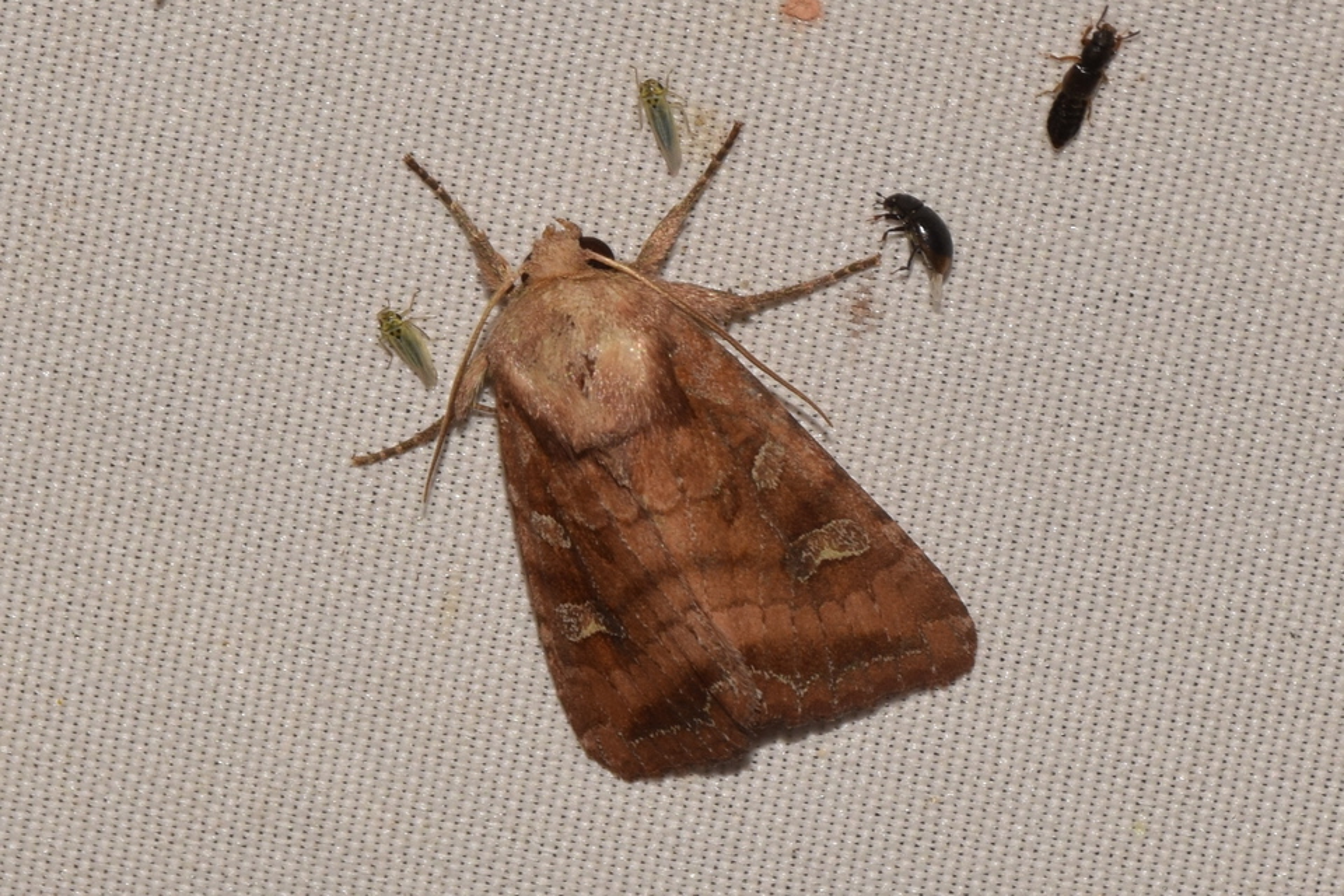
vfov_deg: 6.5
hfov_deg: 9.8
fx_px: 7839
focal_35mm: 210
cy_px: 448
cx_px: 672
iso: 125
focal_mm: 140
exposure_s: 1/160
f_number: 14
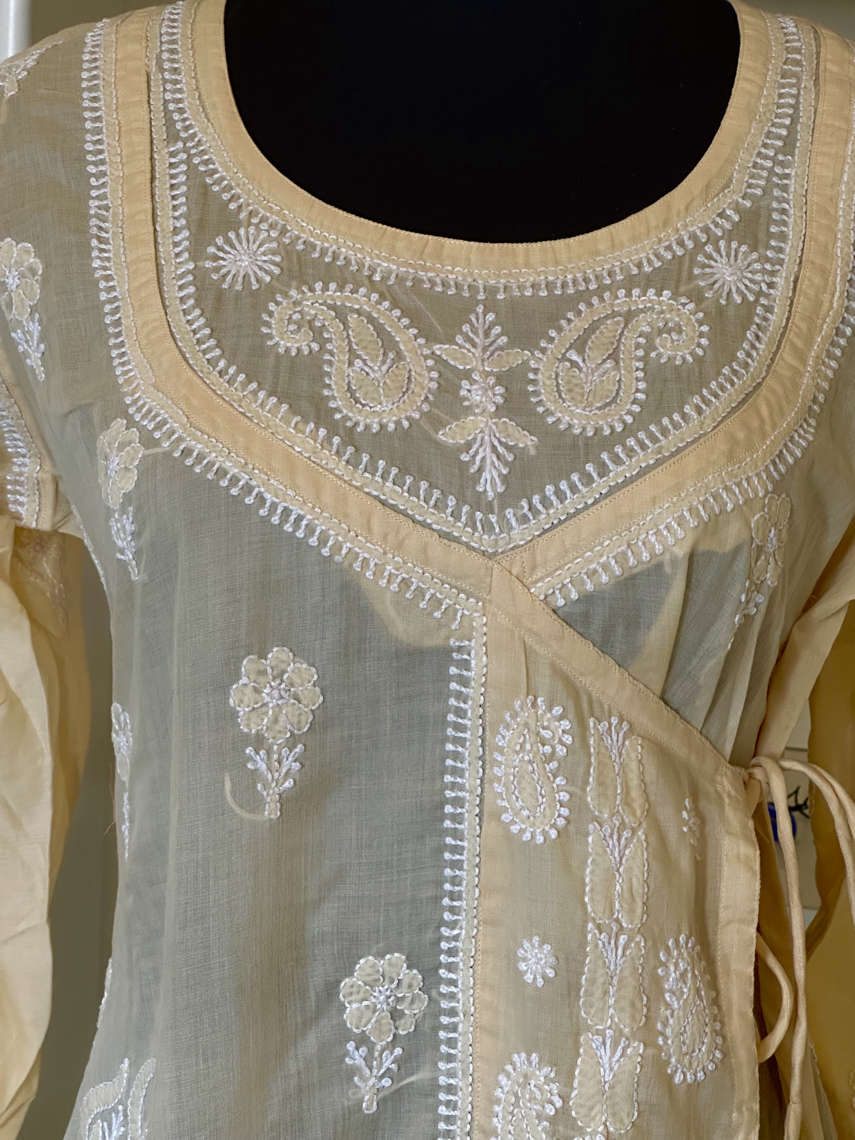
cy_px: 570
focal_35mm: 77
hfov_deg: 19.1
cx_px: 428
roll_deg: -3.0
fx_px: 2536
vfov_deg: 25.3
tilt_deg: -7.1
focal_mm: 9
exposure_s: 1/50
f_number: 2.8
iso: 250
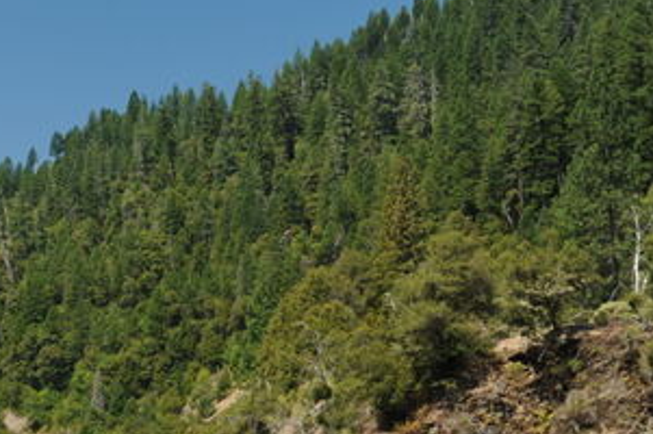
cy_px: 352
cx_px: 2
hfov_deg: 23.0
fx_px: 1540
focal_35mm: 85
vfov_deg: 15.9
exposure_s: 1/640
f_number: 3.2
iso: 200
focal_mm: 32
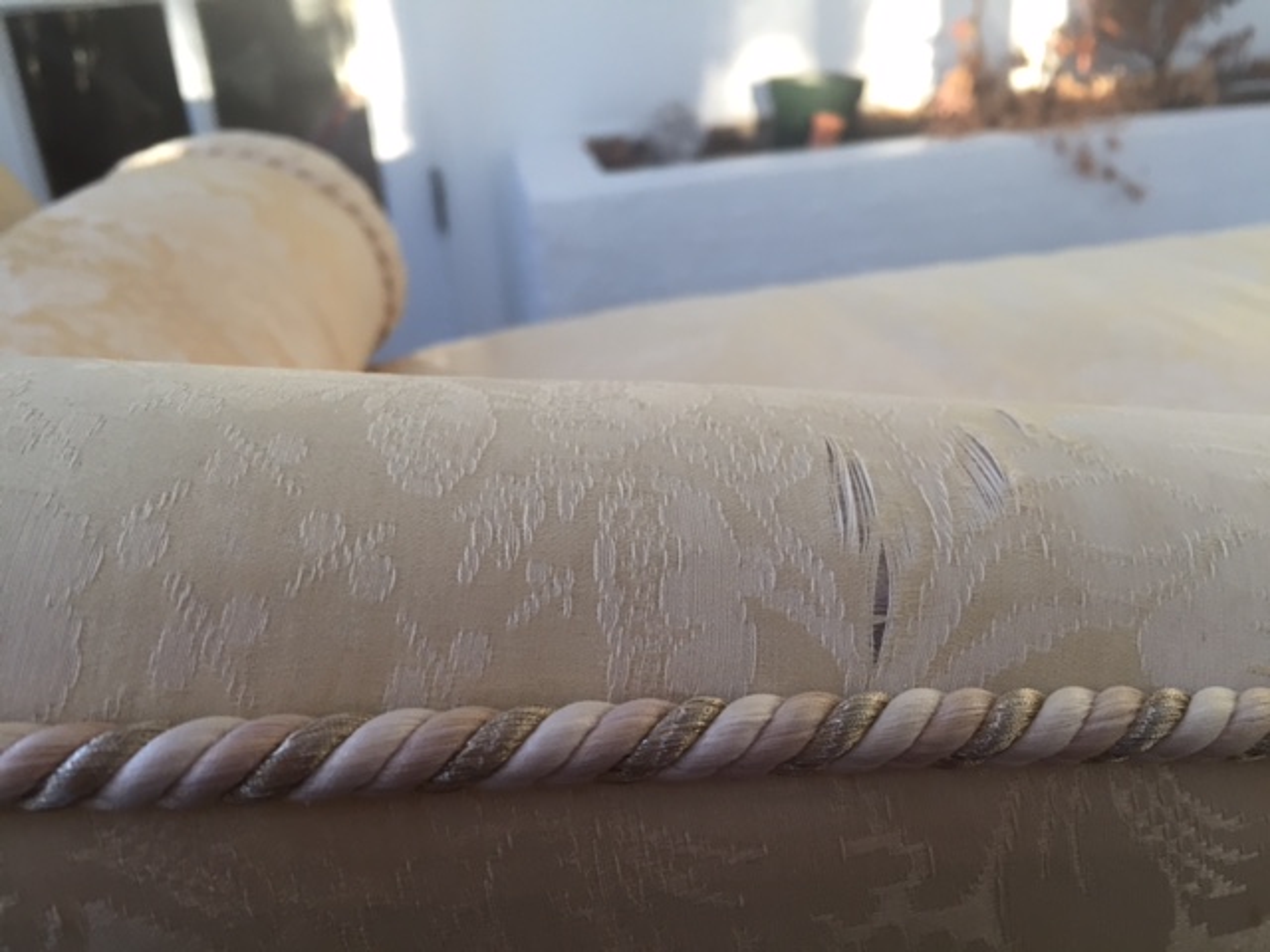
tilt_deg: -25.1
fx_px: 1064
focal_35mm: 29
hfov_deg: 61.7
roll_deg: +4.1
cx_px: 635
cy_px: 476
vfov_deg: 48.2
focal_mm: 4.15
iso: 32
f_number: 2.2
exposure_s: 1/30
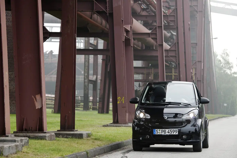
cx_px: 118
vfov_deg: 10.2
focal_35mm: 135
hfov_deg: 15.2
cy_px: 79
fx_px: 889
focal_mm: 135
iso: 100
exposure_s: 1/40
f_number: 8
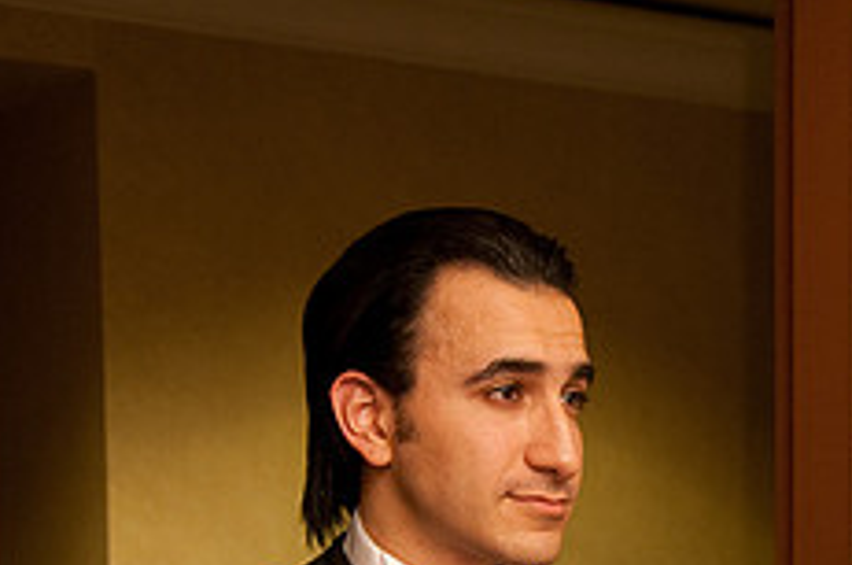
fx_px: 2315
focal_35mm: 98
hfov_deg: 20.4
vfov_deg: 13.5
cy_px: 700
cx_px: 797
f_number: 2.8
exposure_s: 1/100
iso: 400
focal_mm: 26
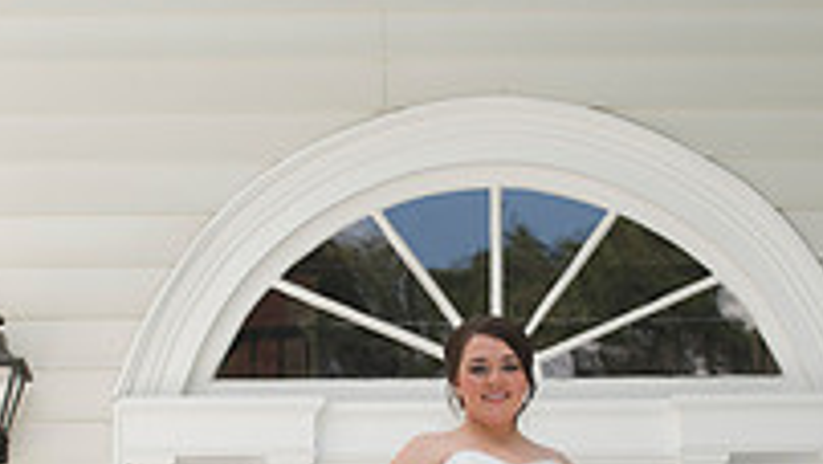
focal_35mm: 210
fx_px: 4586
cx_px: 414
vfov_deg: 5.8
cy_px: 370
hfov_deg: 10.3
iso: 320
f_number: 4.5
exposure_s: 1/125
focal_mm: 90
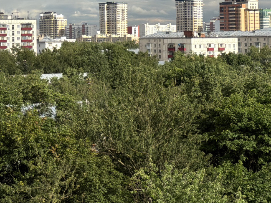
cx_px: 4
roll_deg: +0.9
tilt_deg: +1.8
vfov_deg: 9.9
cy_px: 0
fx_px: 1158
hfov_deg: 13.2
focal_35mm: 148
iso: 64
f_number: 1.78
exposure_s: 1/4878
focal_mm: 6.76
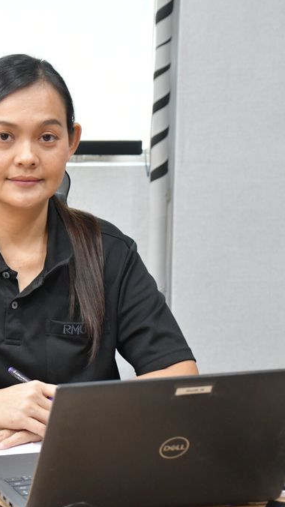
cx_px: -3
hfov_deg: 10.1
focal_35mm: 119
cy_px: 254
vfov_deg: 18.0
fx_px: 1600
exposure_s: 1/125
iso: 3200
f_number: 4.8
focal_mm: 50
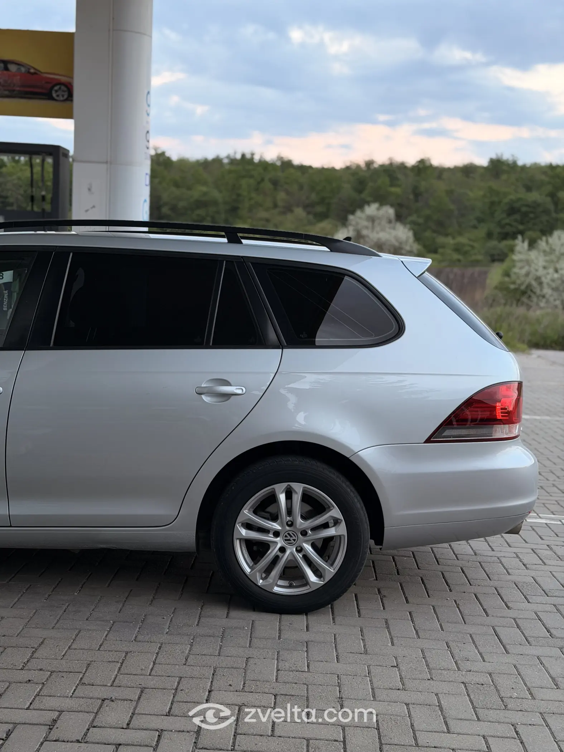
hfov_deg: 30.3
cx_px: 282
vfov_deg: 39.7
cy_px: 376
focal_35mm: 48
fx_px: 1043
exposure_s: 1/121
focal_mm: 6.76
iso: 100
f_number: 1.78
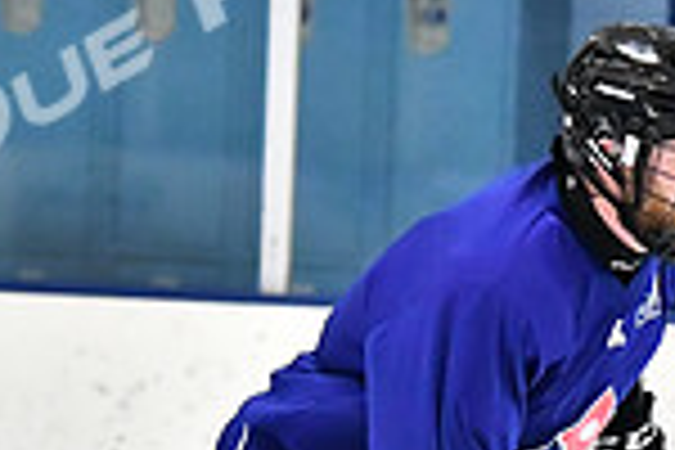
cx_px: 576
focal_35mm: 725
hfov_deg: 2.8
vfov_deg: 1.9
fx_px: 13591
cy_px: 542
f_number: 3.2
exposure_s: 1/1250
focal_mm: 125
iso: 6400
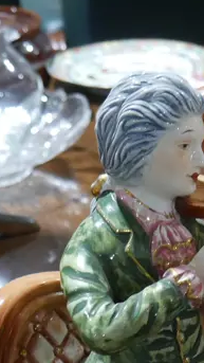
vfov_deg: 19.7
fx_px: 1000
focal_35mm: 104
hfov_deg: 11.3
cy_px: 397
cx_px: 284
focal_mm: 16
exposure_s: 1/60
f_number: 3.6
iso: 640
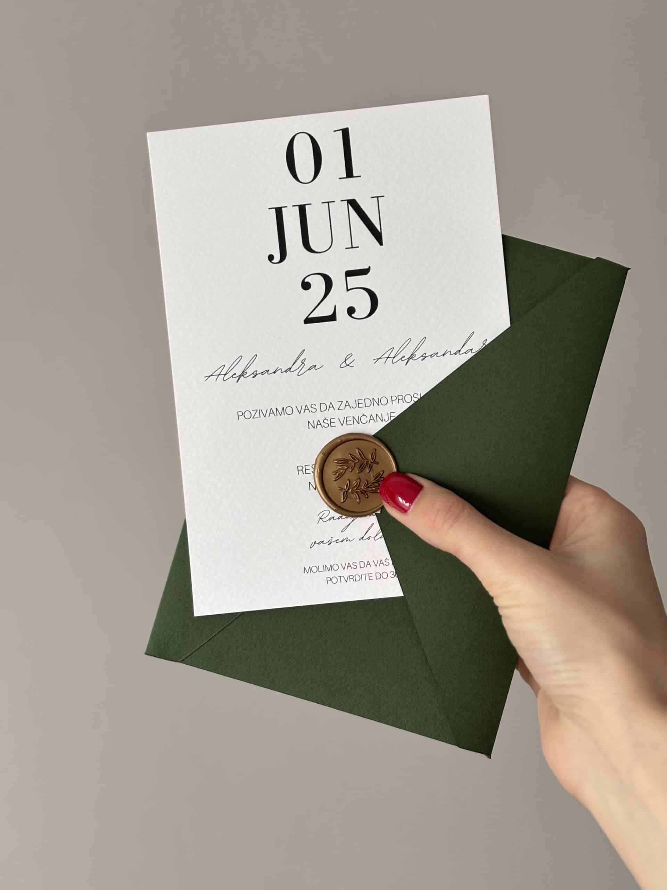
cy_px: 445
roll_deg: +2.7
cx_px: 334
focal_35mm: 52
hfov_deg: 28.0
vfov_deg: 36.8
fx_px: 1336
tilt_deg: -8.8
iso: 125
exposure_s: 1/60
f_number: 1.6
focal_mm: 5.96
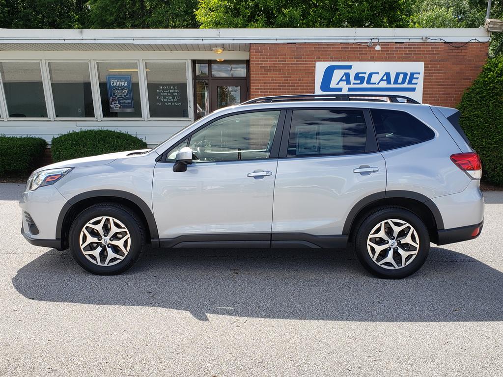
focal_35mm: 26
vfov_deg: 53.1
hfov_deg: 67.3
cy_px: 188
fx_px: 378
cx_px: 252
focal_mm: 4.3
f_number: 2.4
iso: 50
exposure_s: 1/602
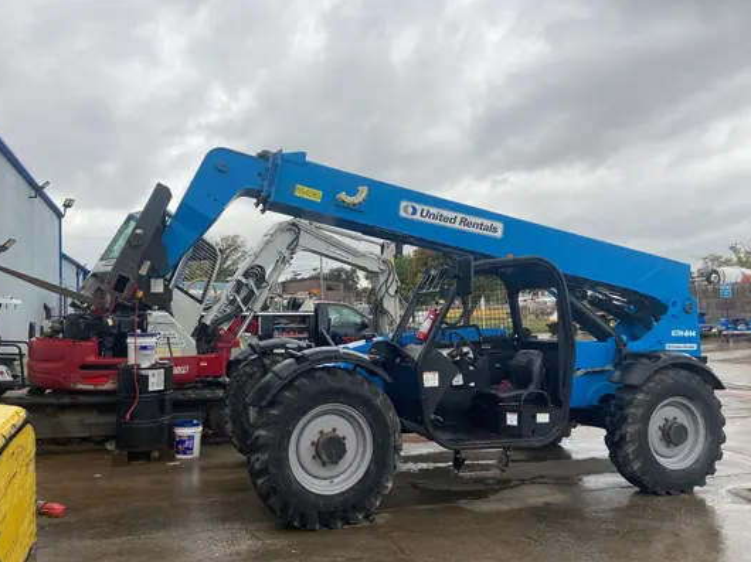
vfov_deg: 51.3
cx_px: 370
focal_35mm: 27
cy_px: 289
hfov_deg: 65.3
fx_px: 586
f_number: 1.8
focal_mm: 4.25
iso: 32
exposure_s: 1/415
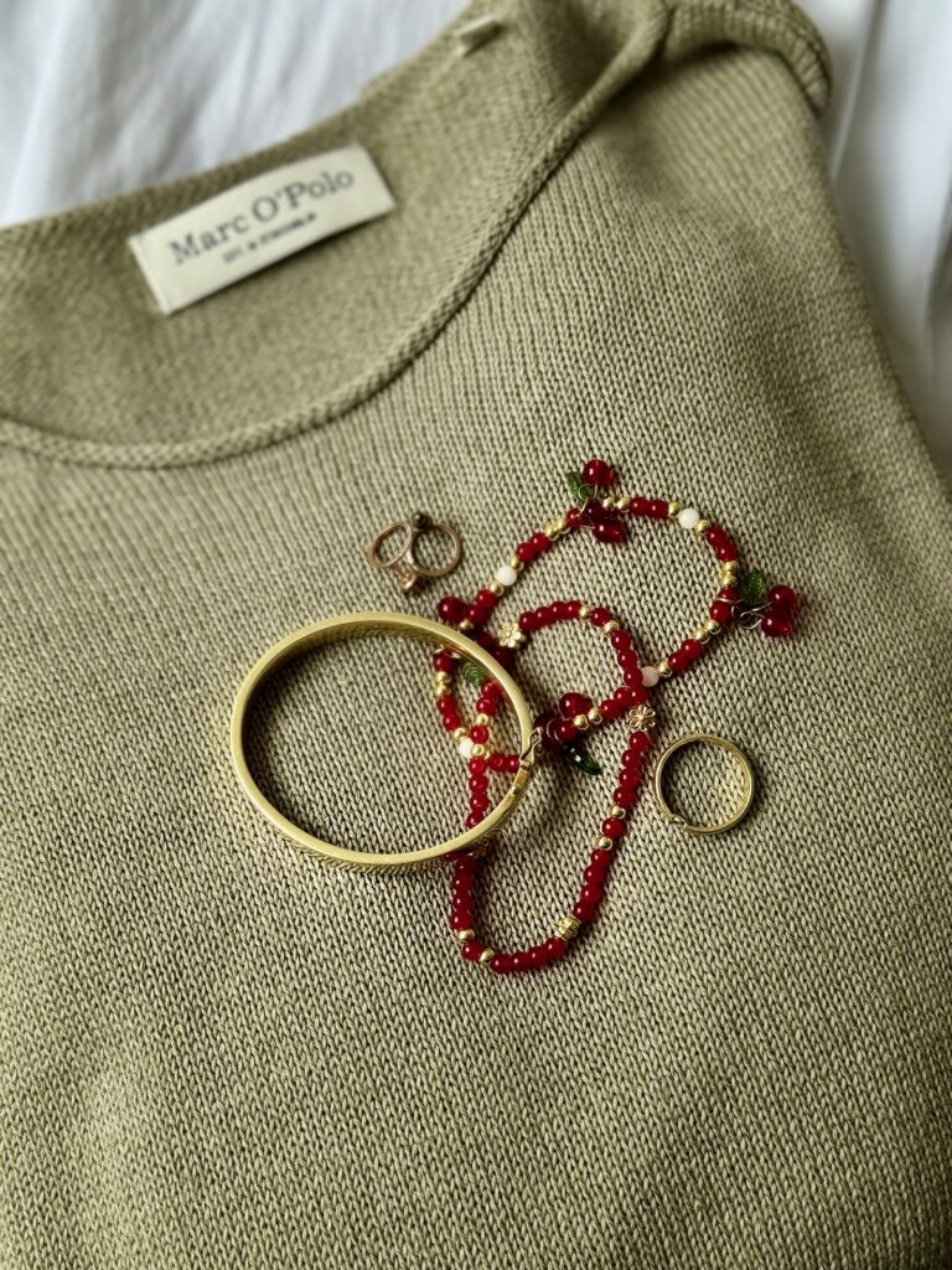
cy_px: 635
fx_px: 1760
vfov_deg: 39.7
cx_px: 476
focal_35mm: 48
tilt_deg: -82.9
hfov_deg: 30.3
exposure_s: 1/174
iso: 50
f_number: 1.78
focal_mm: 6.76
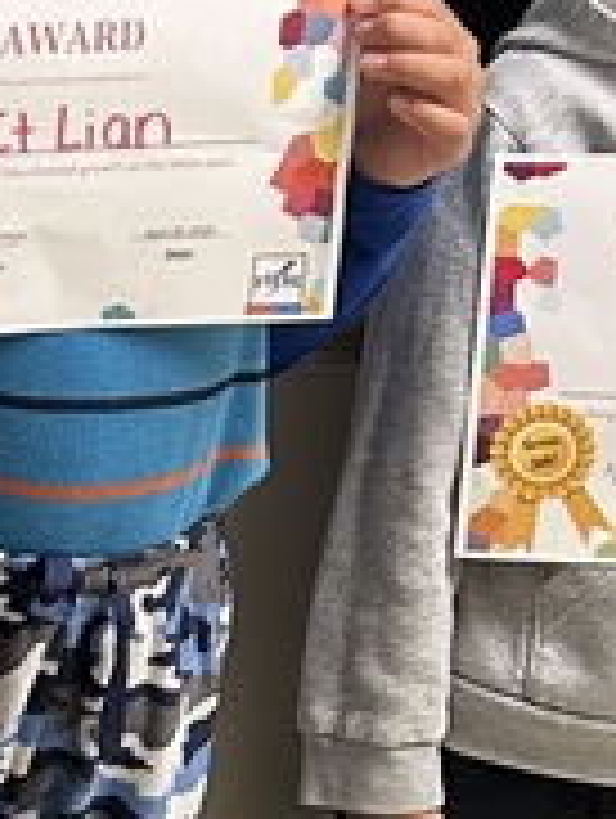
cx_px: -836
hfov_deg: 9.2
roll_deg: -1.6
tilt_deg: -25.8
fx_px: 3456
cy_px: 963
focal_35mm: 146
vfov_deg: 13.2
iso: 200
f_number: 1.5
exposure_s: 1/59
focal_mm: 5.7
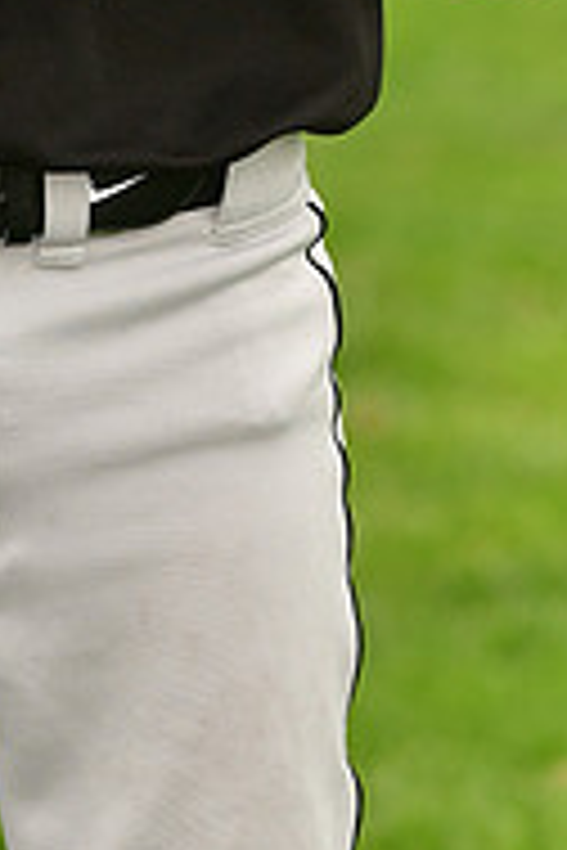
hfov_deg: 2.0
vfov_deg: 3.0
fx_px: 16324
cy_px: -378
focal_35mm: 691
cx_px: -11
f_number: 4
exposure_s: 1/1000
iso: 320
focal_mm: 150
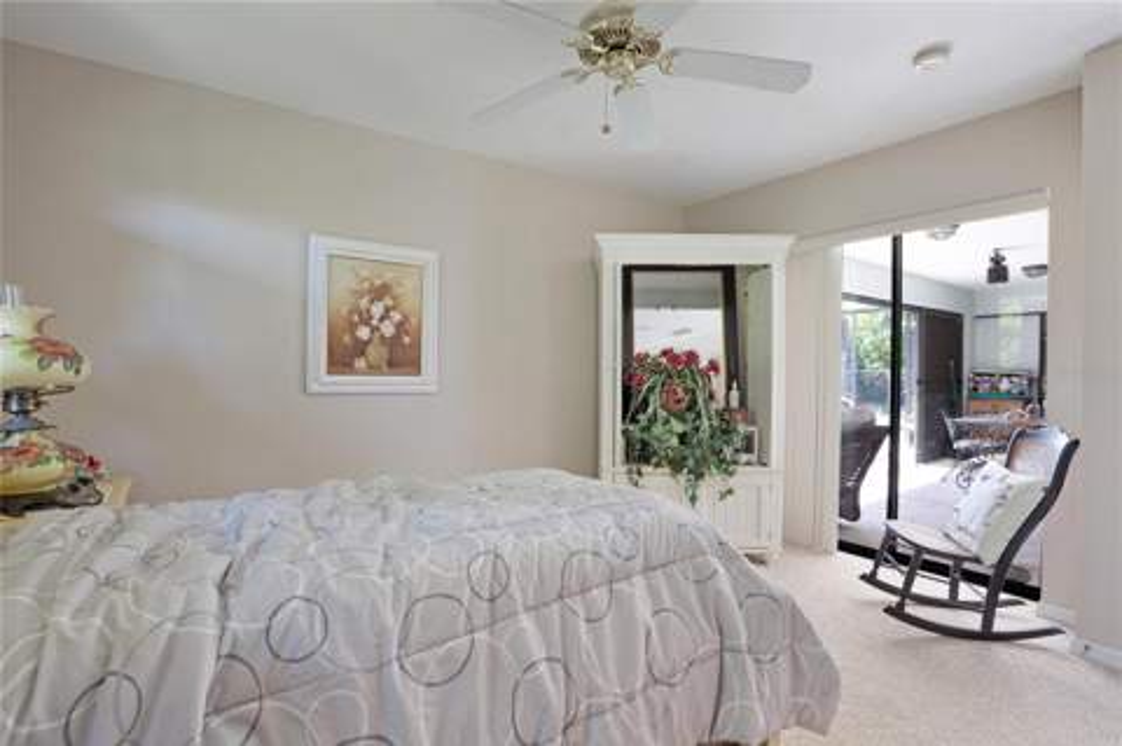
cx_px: 561
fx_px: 498
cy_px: 373
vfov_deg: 73.6
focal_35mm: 16
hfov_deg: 96.8
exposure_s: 1/8
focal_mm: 16
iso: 1600
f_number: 8
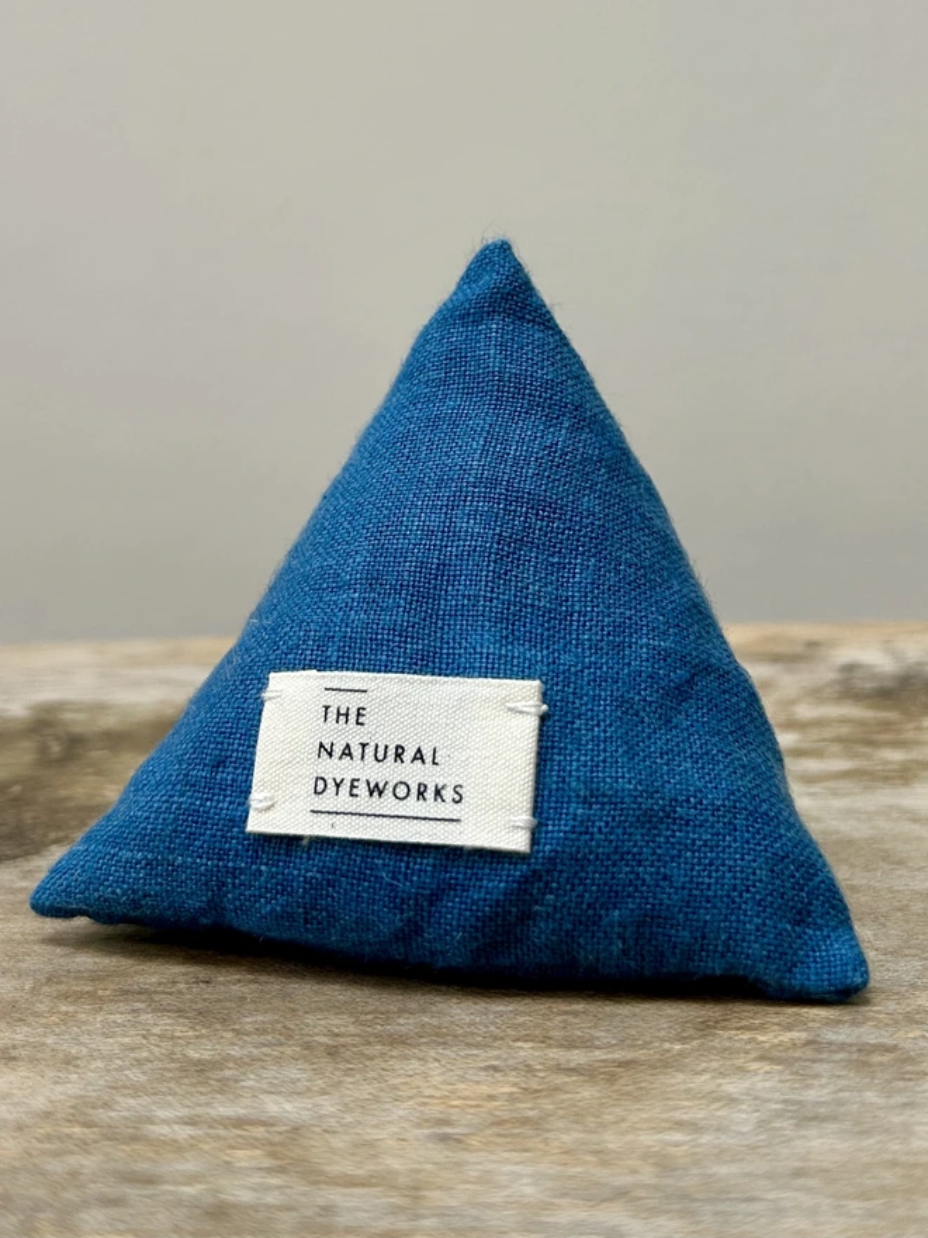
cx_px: 464
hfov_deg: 53.1
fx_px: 929
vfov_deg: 67.3
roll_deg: +1.5
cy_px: 619
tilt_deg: -2.9
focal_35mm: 26
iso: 50
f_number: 1.5
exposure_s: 1/443
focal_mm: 5.7
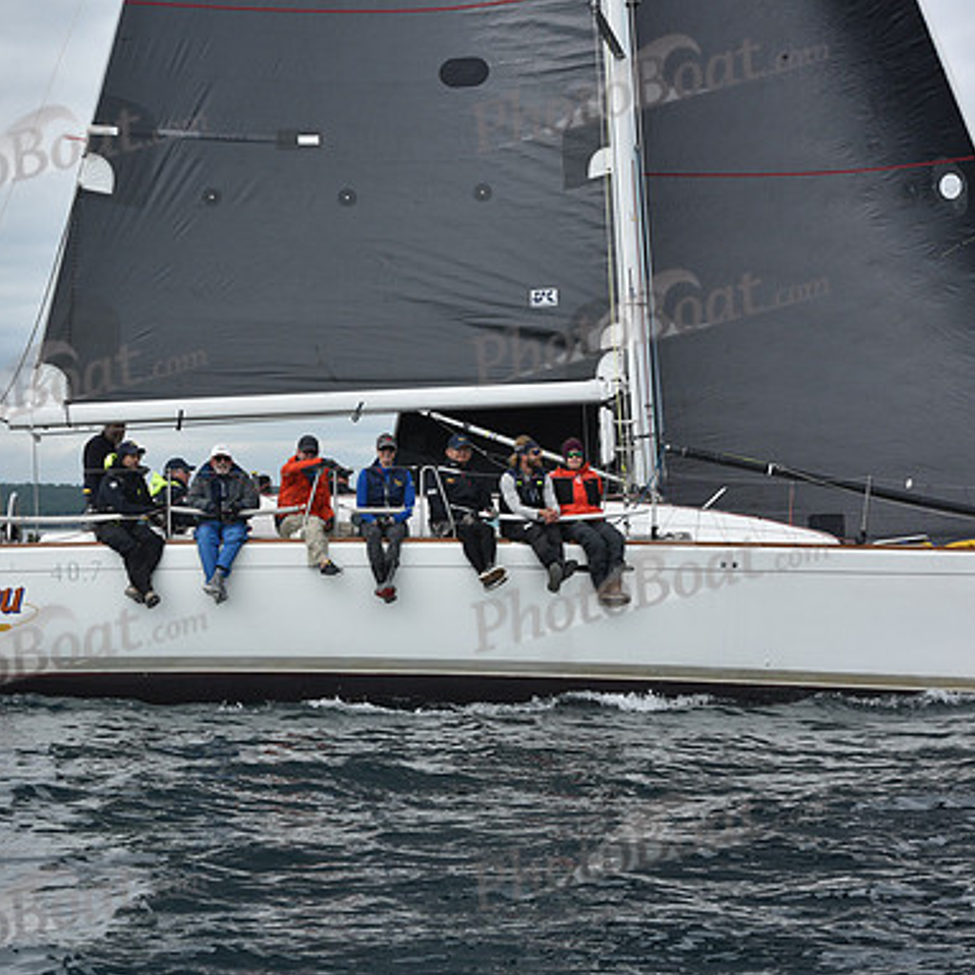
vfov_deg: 19.3
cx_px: 341
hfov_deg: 19.2
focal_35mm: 90
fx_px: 2868
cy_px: 490
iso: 250
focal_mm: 70
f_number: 9
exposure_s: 1/800
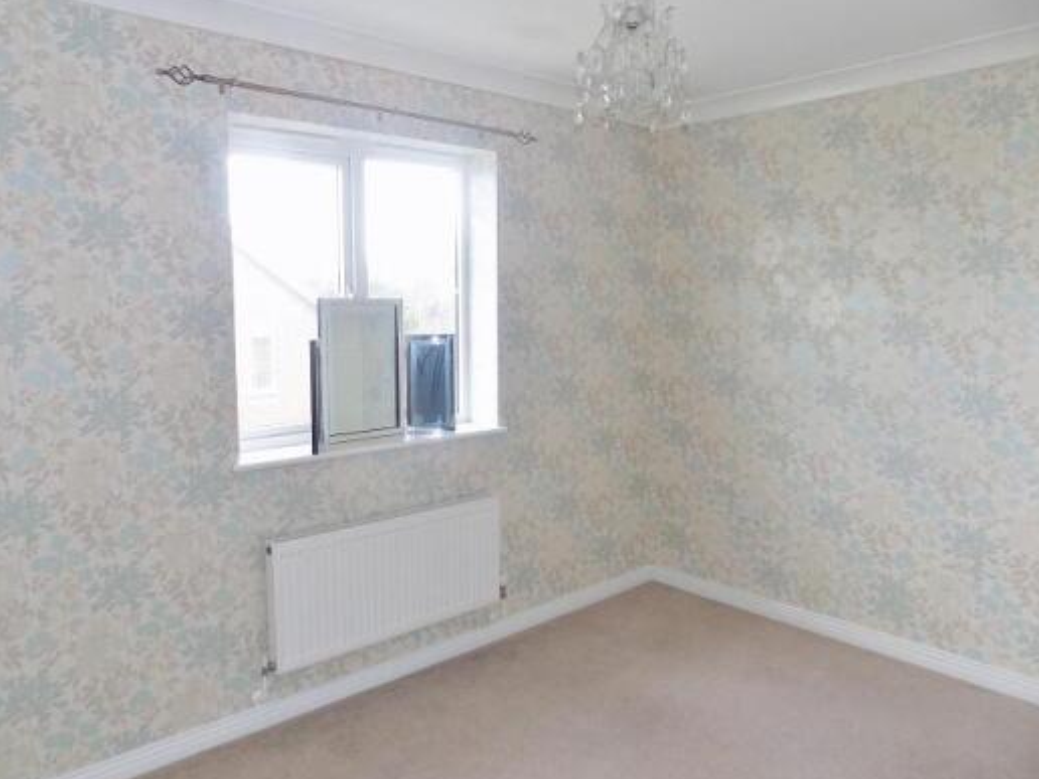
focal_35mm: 26
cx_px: 482
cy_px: 396
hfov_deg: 67.2
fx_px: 780
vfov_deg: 53.1
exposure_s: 1/30
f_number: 3.1
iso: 140
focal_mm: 4
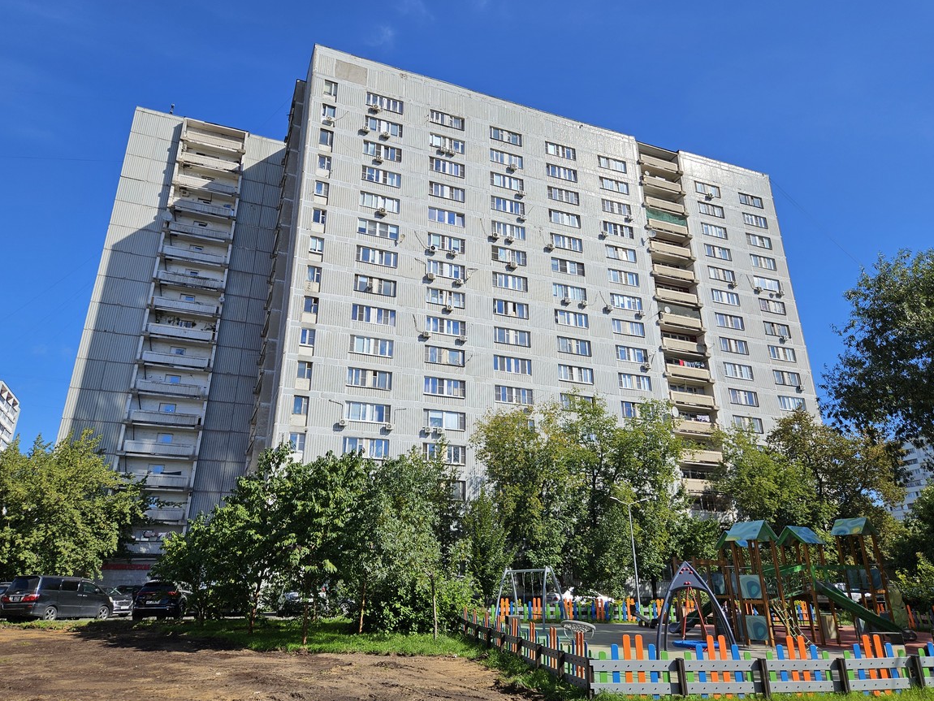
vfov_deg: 56.8
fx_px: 648
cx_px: 473
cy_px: 337
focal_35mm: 24
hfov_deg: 71.6
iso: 25
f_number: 1.8
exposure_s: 1/2289
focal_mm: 5.4
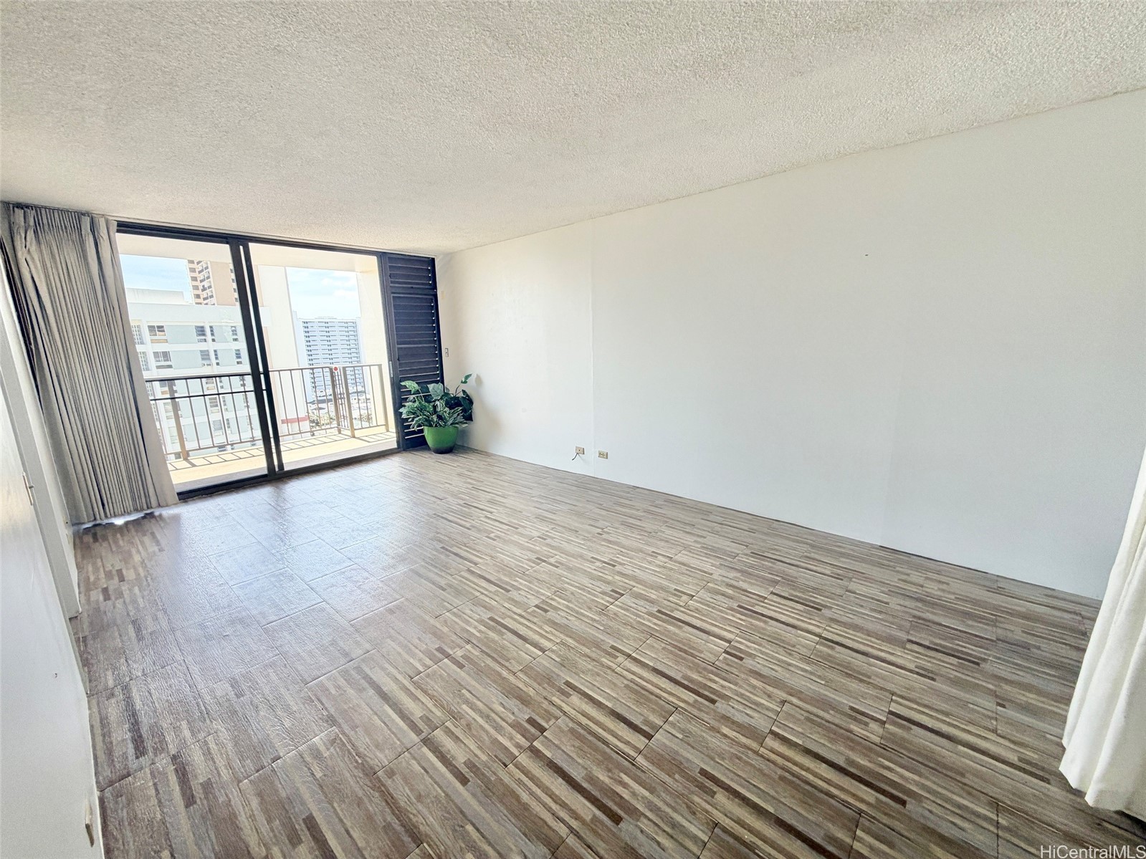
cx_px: 573
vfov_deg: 85.7
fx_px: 463
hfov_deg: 102.1
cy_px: 430
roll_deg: +1.3
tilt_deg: -12.7
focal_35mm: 14
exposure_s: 1/120
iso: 64
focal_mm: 2.22
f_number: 2.2
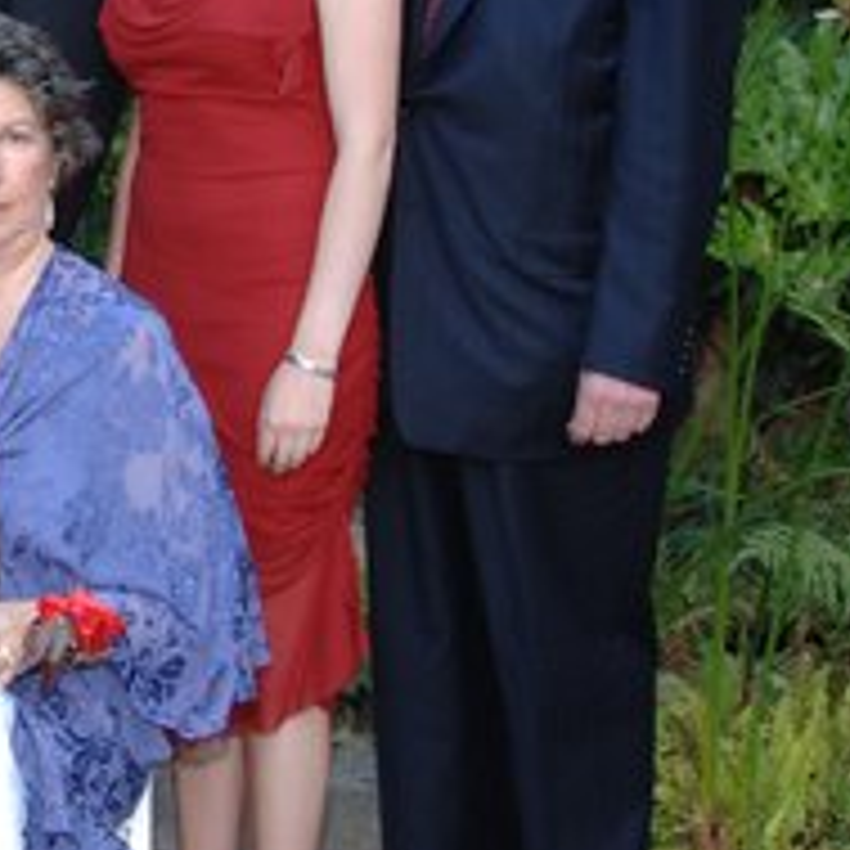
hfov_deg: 13.7
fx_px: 3361
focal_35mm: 121
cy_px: 367
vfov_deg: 14.4
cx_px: -378
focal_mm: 28
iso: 400
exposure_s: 1/50
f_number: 5.6
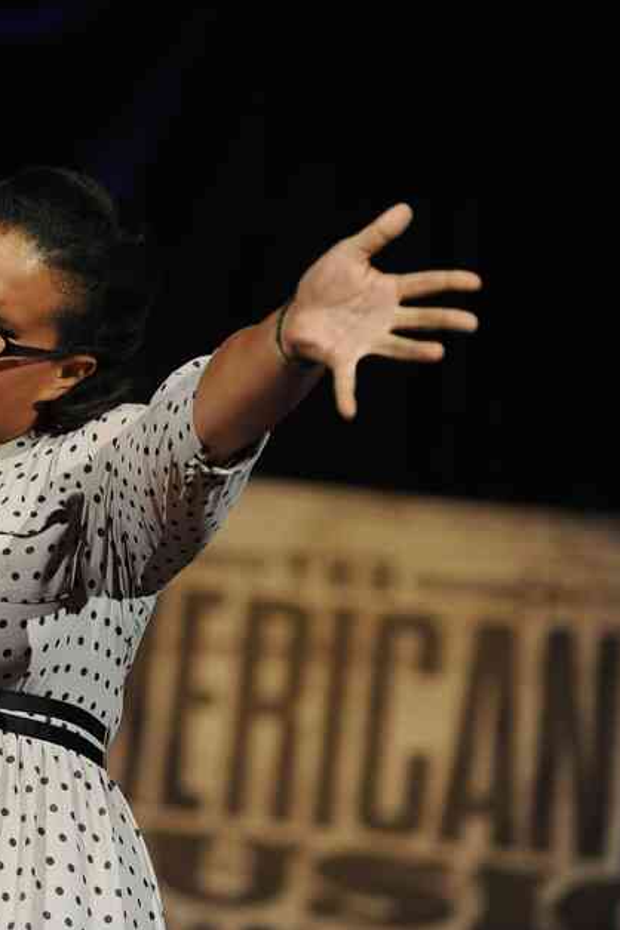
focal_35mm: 204
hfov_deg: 6.7
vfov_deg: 10.1
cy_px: 464
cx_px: -18
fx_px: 5270
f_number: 2.8
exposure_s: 1/125
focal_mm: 135
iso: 2000
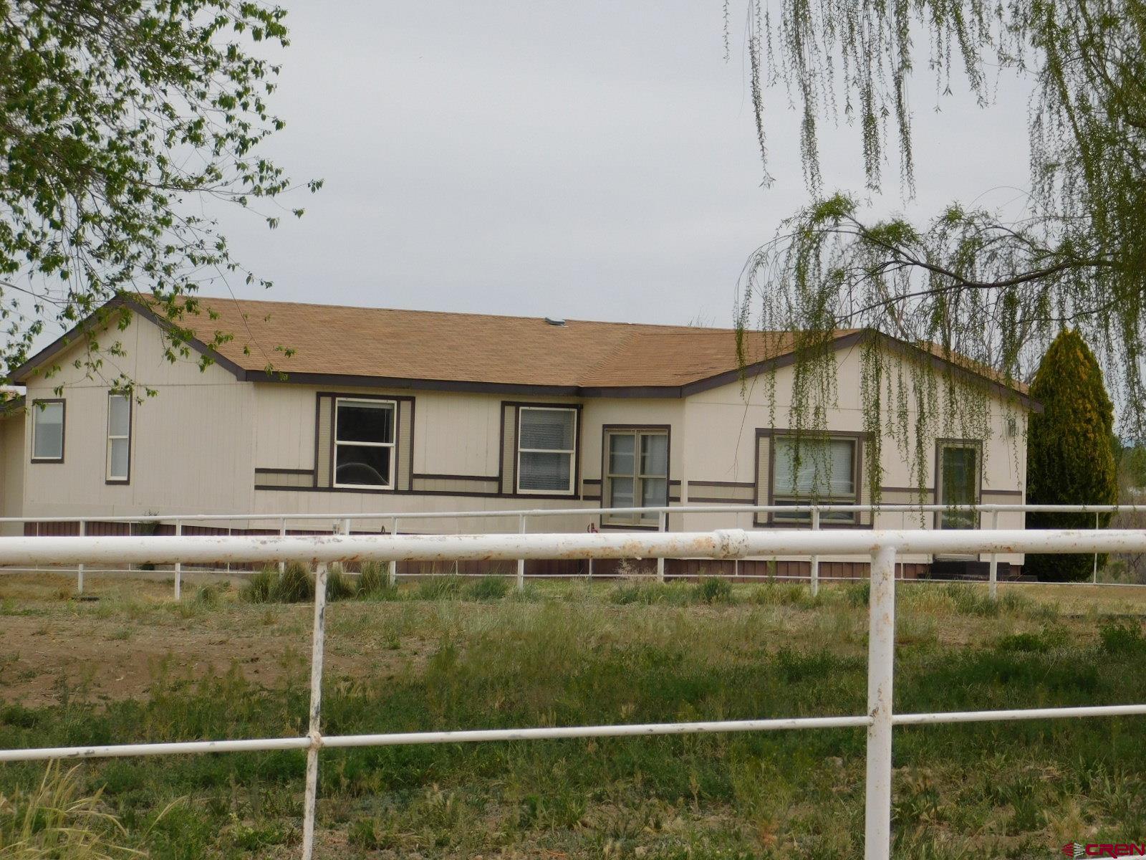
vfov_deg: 12.9
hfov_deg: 17.1
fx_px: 3807
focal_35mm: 115
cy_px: 430
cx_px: 573
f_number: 4.8
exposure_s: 1/640
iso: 125
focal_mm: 20.3
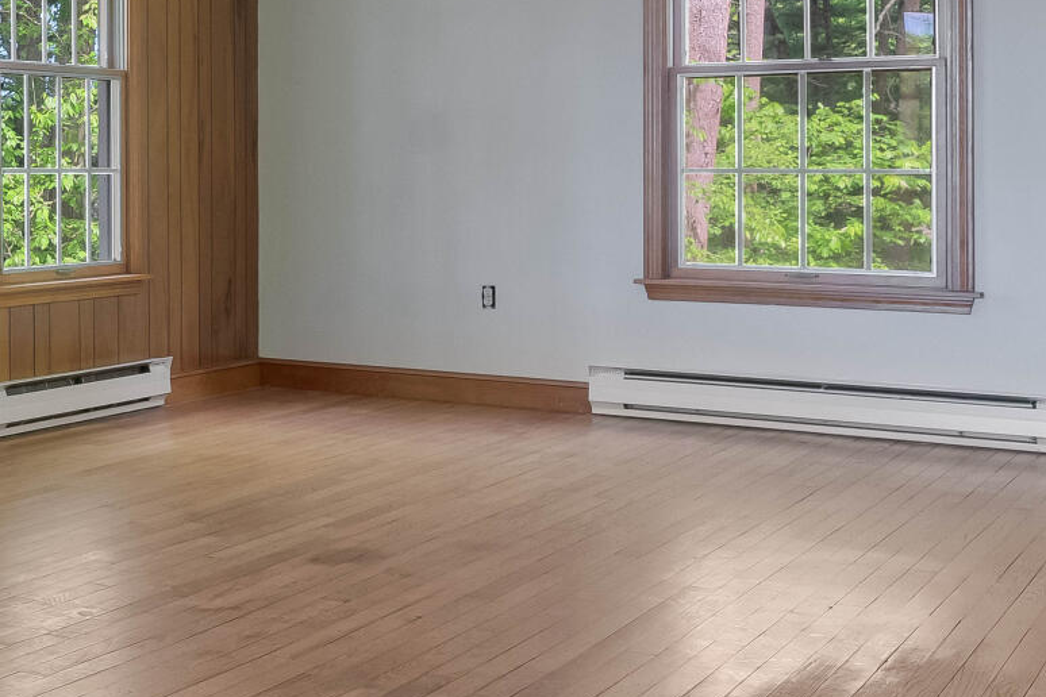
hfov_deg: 27.9
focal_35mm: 62
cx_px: -243
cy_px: 164
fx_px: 1801
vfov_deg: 21.7
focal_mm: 16
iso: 800
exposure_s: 1/200
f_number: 8
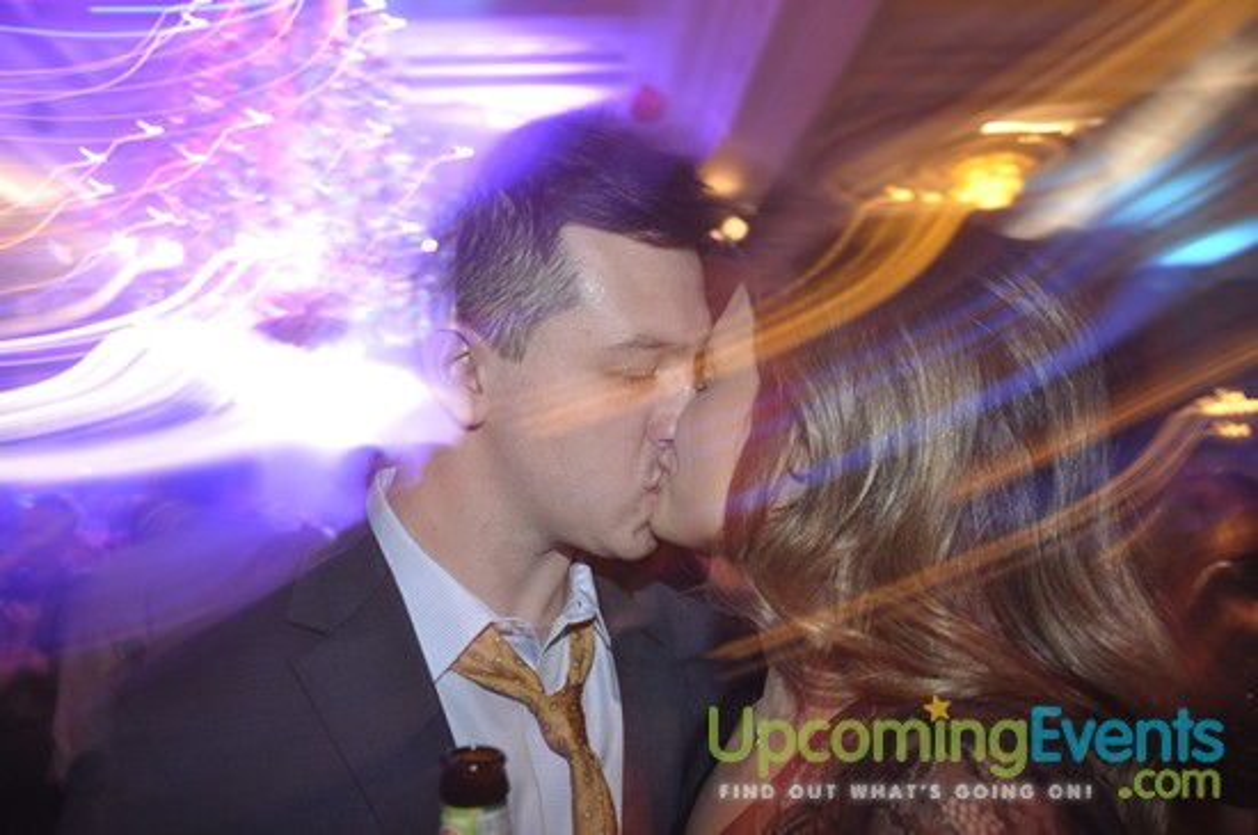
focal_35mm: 36
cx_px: 629
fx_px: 1256
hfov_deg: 53.2
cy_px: 418
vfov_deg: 36.8
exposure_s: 1/1.6
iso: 400
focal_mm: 24
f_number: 5
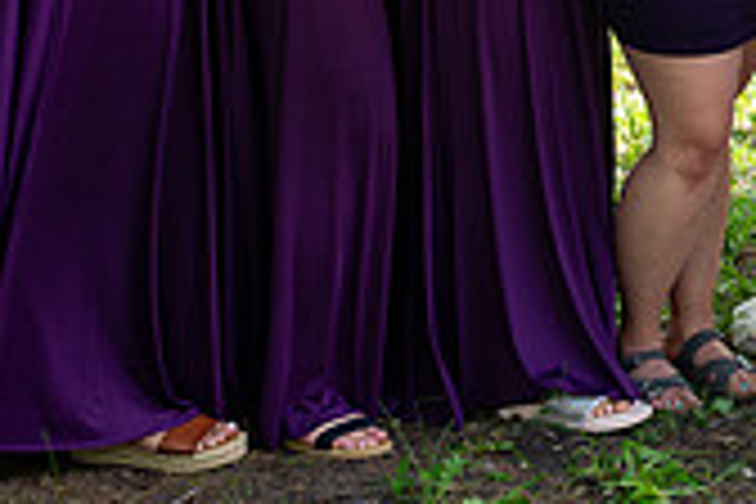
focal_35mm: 128
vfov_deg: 10.4
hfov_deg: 15.3
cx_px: 982
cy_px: -234
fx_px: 2688
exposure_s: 1/125
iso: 250
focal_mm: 36
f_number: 5
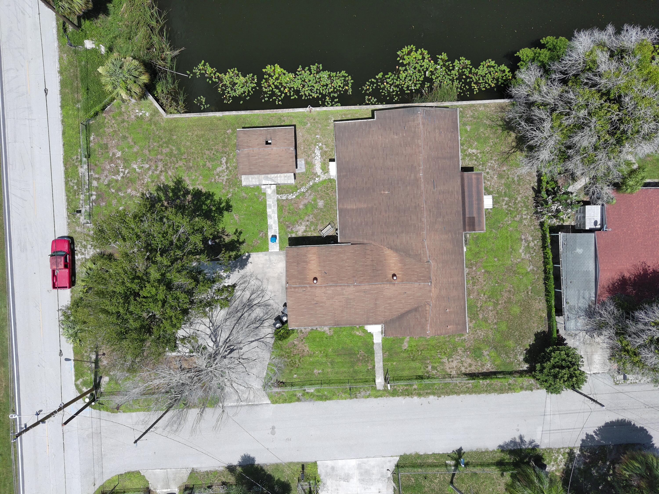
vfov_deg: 58.9
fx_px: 438
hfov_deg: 73.9
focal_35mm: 23
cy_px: 247
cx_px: 330
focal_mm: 6.67
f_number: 1.9
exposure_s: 1/2695
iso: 102
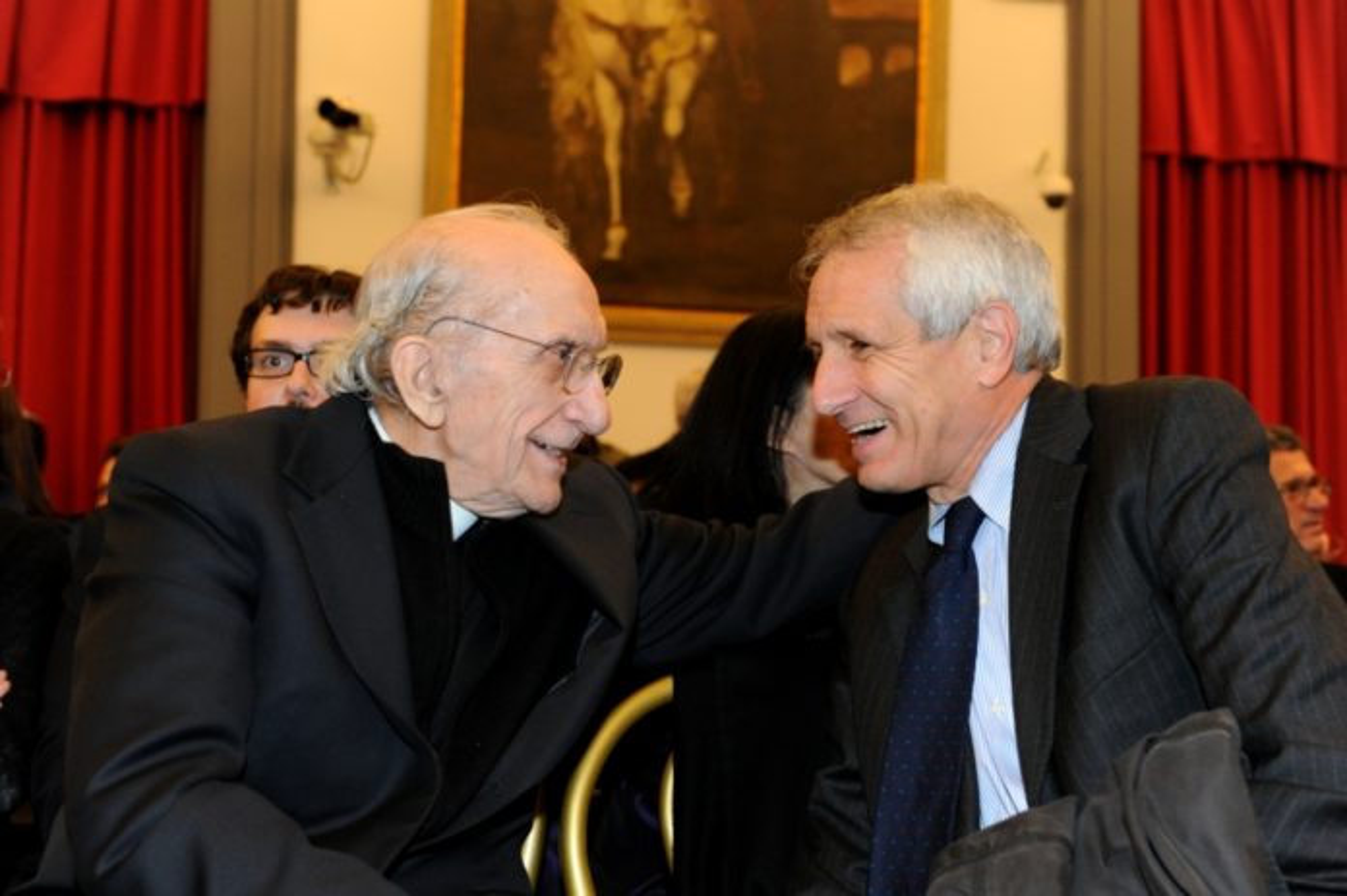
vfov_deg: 28.0
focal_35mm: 48
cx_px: 674
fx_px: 1795
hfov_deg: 41.1
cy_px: 448
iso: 4000
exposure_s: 1/125
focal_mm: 48
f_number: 5
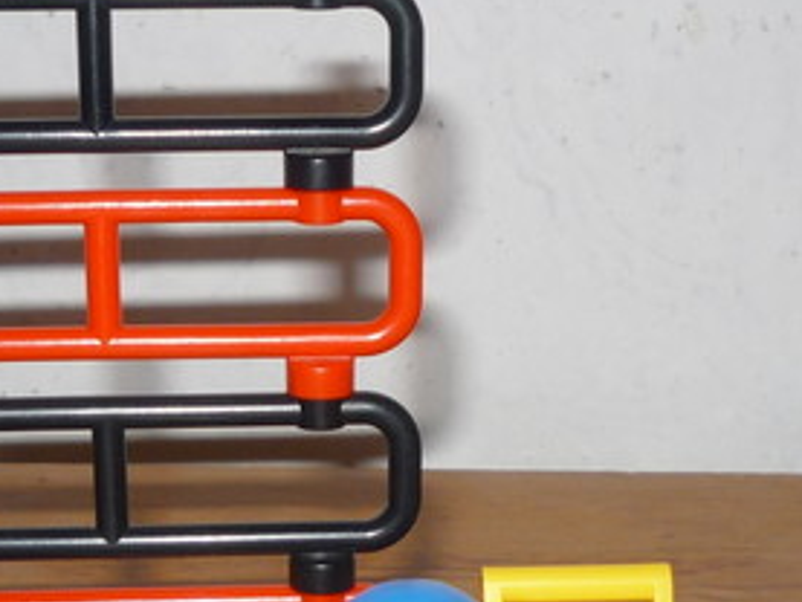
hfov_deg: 18.9
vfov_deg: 13.9
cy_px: 684
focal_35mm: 104
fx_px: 2411
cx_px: 356
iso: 100
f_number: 4
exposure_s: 1/30
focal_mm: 5.2
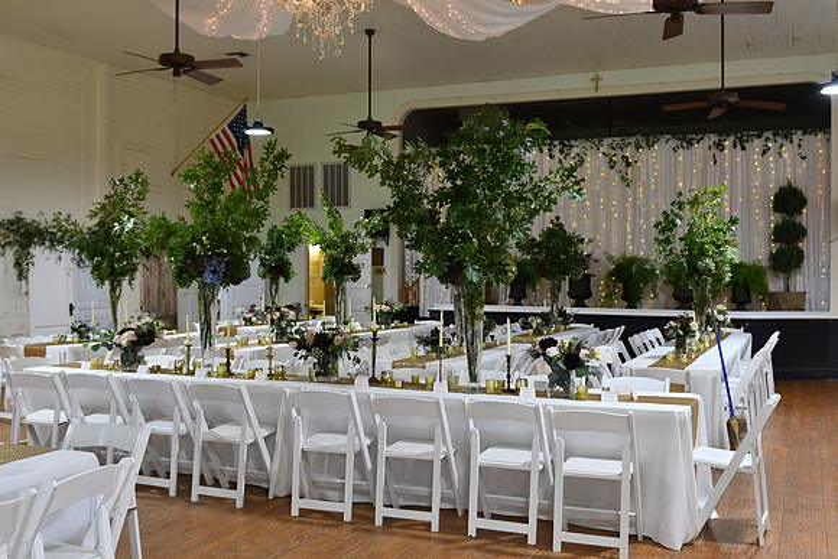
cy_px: 280
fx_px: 908
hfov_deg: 49.5
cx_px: 419
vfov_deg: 34.2
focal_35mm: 39
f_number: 2.8
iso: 1000
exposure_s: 1/320
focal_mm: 26
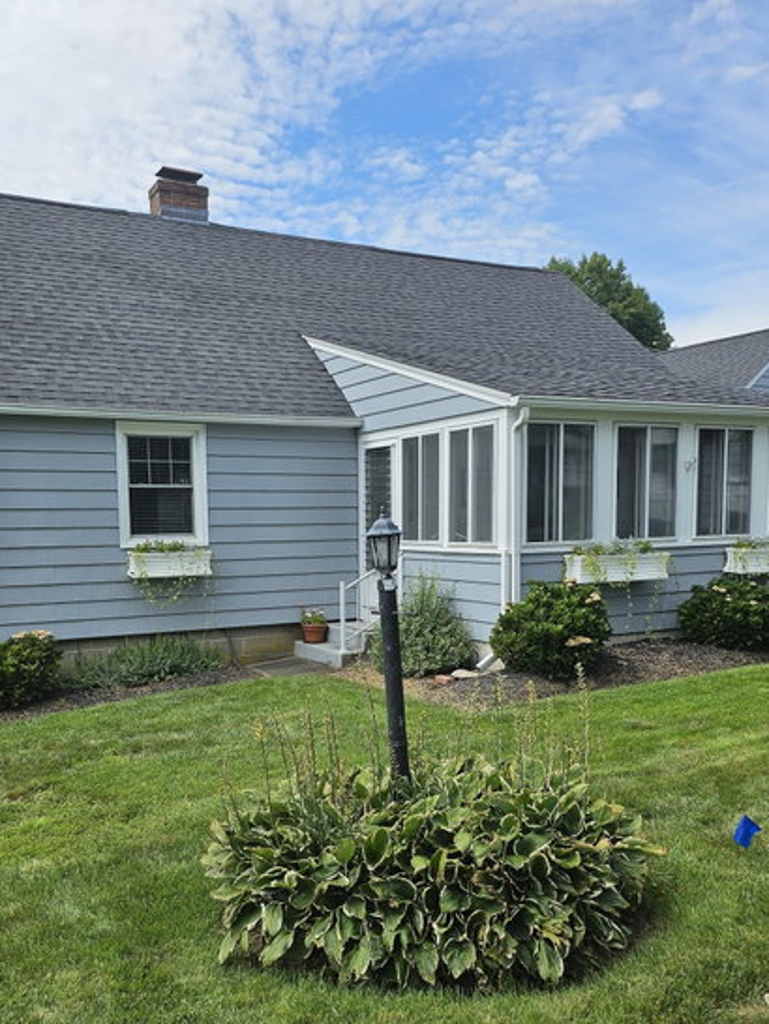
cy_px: 607
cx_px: 330
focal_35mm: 30
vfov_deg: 59.5
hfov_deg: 46.7
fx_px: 888
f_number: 1.8
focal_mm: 5
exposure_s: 1/3809
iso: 50
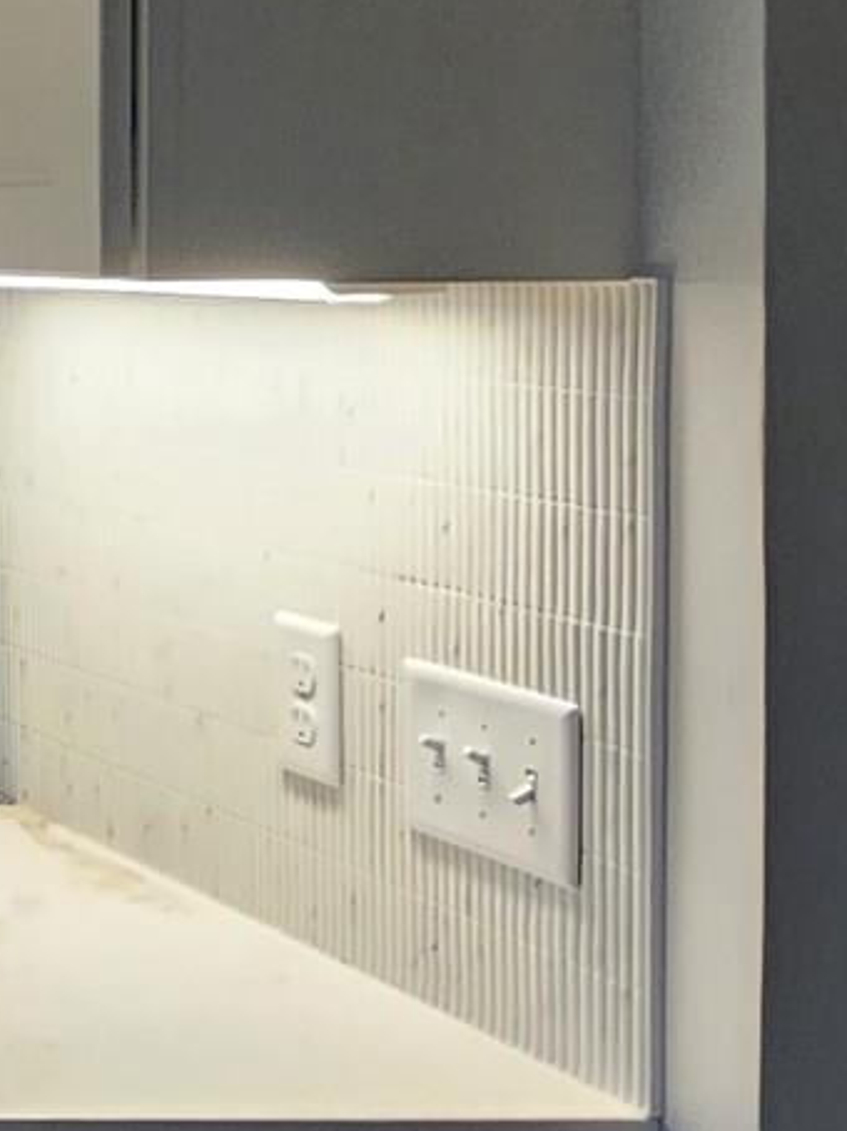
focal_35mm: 66
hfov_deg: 14.6
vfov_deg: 29.0
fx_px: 2155
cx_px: -1176
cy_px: 306
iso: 160
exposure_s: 1/60
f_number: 2.2
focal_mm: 2.2
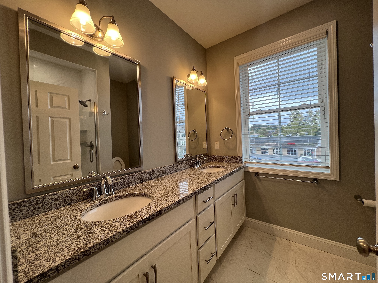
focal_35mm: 13
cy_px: 142
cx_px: 189
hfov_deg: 106.2
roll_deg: +2.8
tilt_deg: -2.4
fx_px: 142
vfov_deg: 89.9
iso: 64
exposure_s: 1/120
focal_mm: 1.57
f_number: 1.8
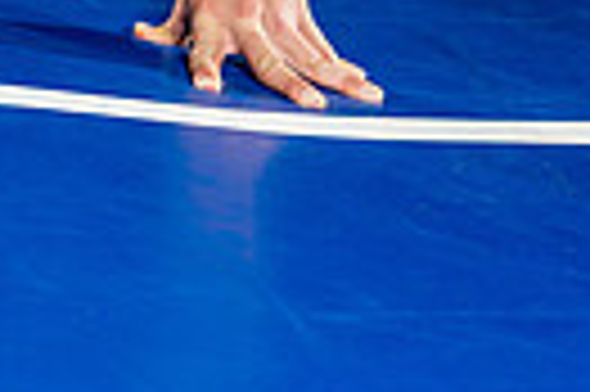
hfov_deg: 12.3
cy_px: -518
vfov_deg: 7.8
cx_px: 27
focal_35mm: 165
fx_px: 2701
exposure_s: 1/250
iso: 125
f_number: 4
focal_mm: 48
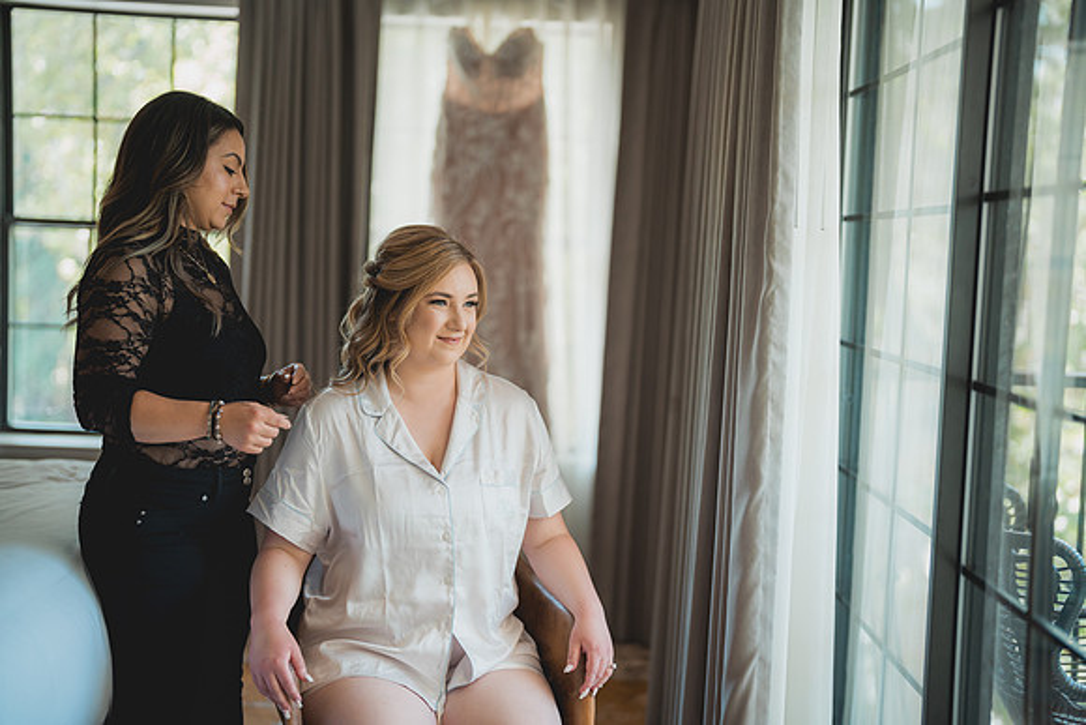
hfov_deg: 39.6
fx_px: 1509
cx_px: 543
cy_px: 362
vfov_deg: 27.0
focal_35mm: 50
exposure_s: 1/500
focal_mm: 50
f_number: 1.2
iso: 400
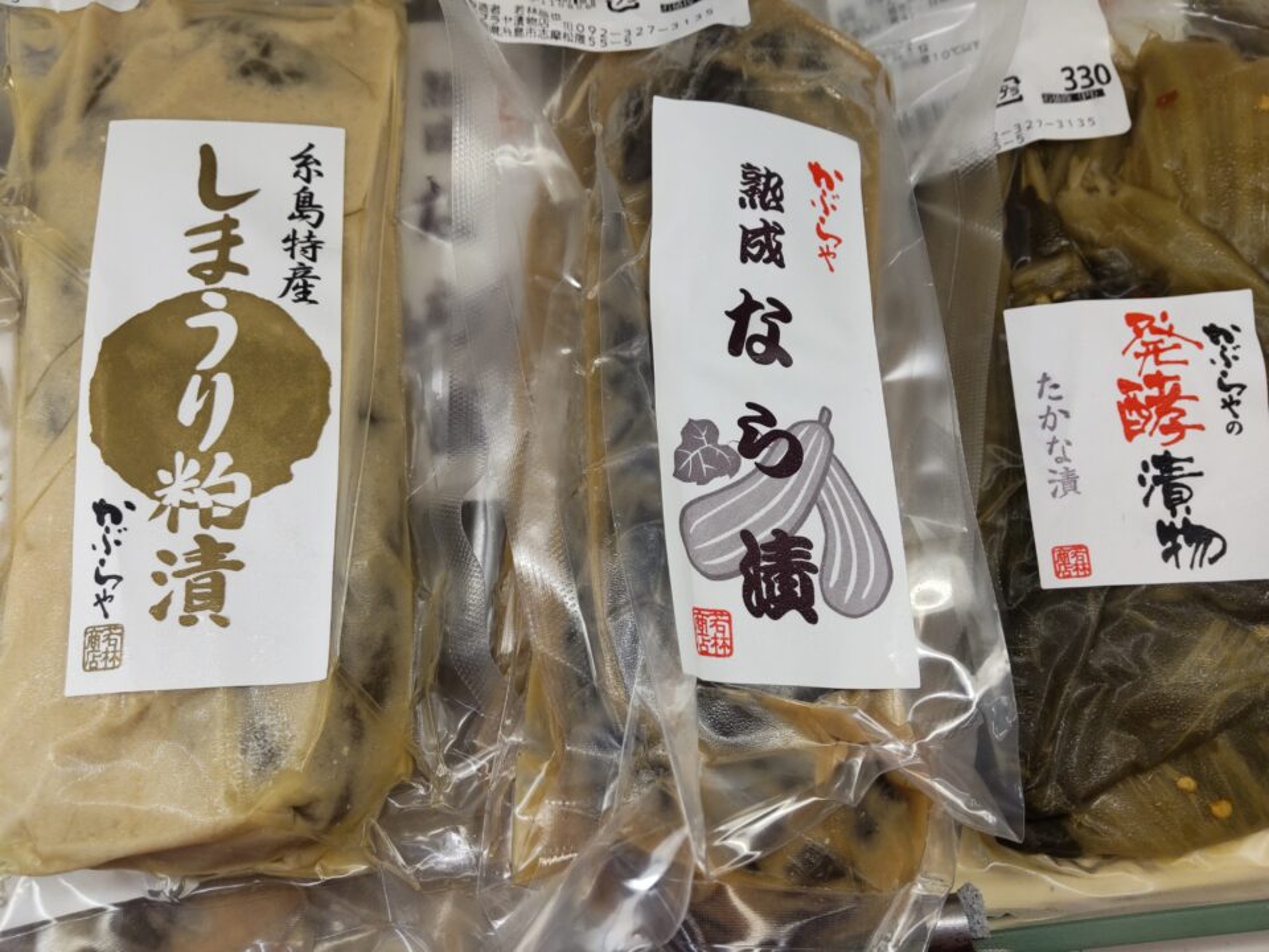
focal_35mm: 24
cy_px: 476
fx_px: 880
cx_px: 634
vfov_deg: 56.8
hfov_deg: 71.6
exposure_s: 1/120
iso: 73
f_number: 2
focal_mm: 3.43
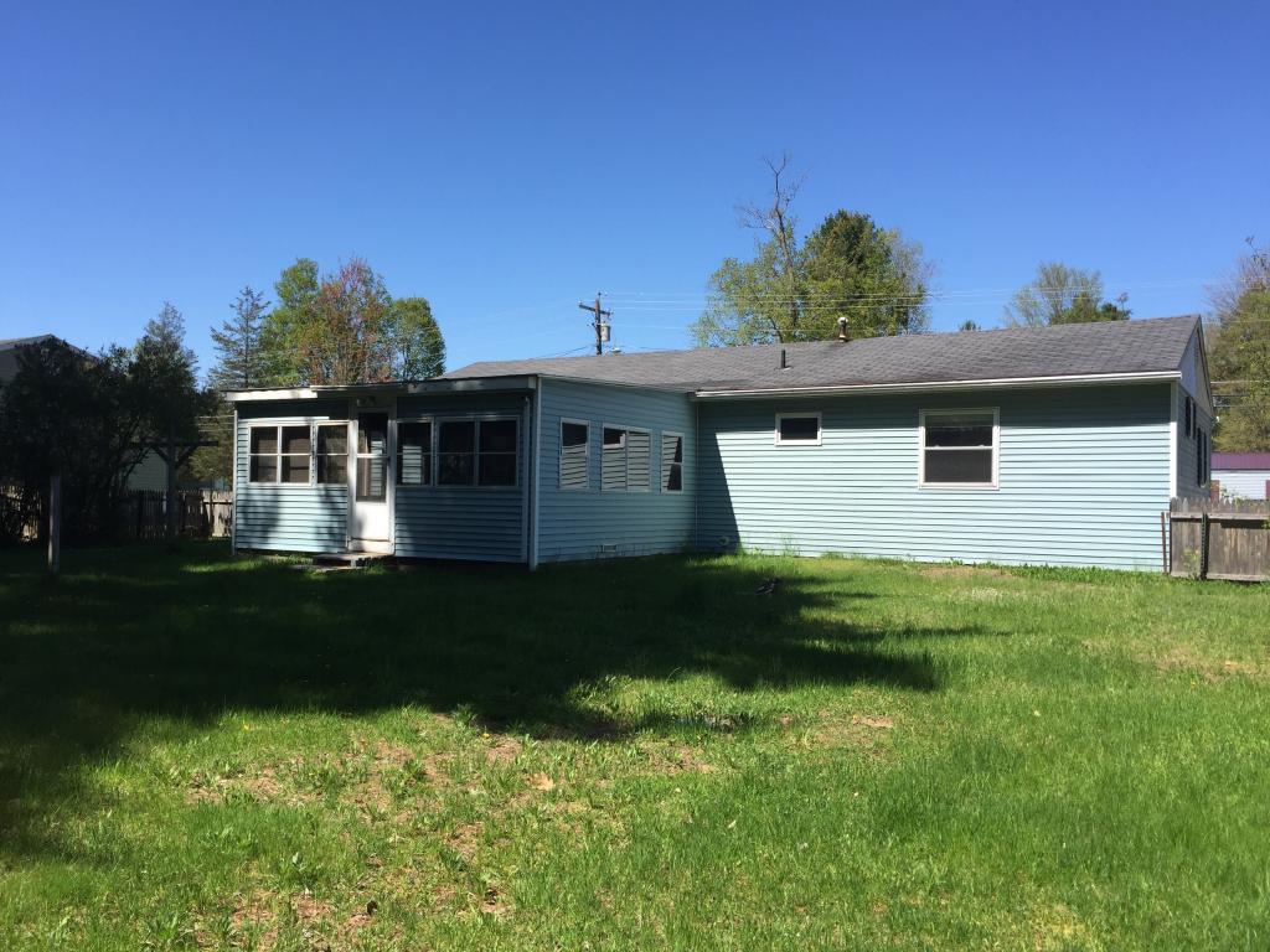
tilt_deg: -1.5
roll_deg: -1.6
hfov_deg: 61.7
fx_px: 1064
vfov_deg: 48.2
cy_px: 476
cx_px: 635
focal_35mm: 29
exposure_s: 1/1582
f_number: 2.2
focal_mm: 4.15
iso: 32
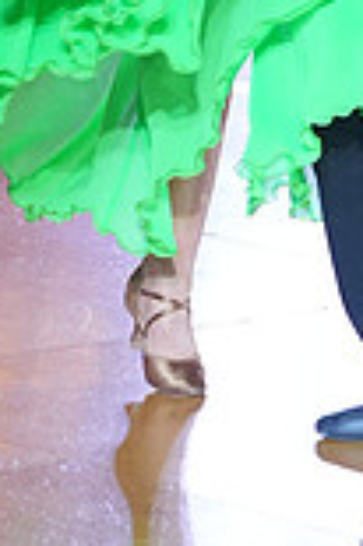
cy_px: -303
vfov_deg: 6.5
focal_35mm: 315
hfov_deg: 4.4
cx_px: 291
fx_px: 4775
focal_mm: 84
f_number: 3.5
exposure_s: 1/500
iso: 3200
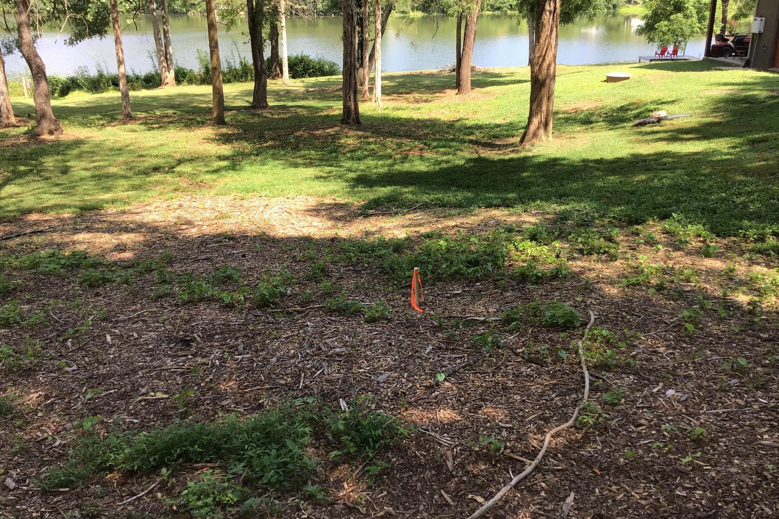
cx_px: 387
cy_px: 252
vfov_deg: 40.0
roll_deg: +1.0
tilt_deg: -19.2
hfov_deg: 57.2
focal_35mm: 33
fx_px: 714
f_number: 2.4
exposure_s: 1/194
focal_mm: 3.3
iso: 25
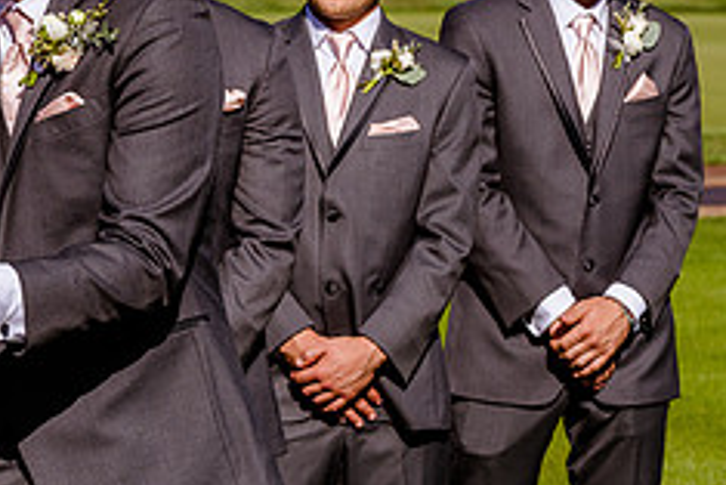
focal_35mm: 271
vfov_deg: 5.1
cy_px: -48
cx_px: -96
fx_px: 5468
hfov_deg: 7.5
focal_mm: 110
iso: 200
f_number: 9
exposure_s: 1/800
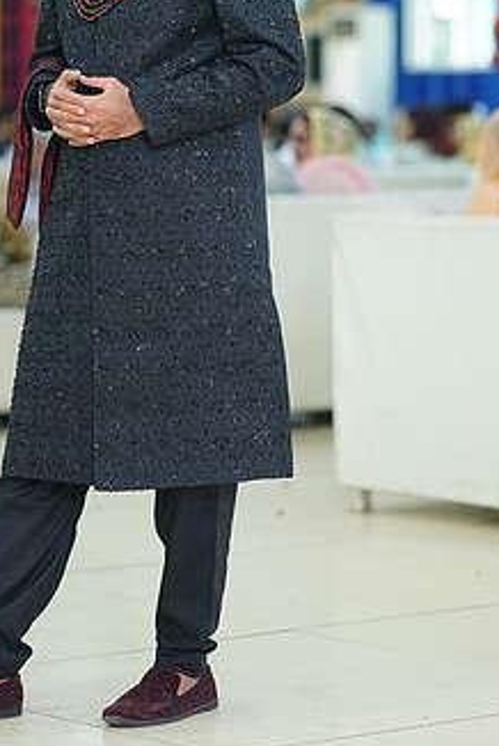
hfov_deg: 9.1
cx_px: 127
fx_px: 3133
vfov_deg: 13.5
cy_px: 135
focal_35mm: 151
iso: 400
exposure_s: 1/160
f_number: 2
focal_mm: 85
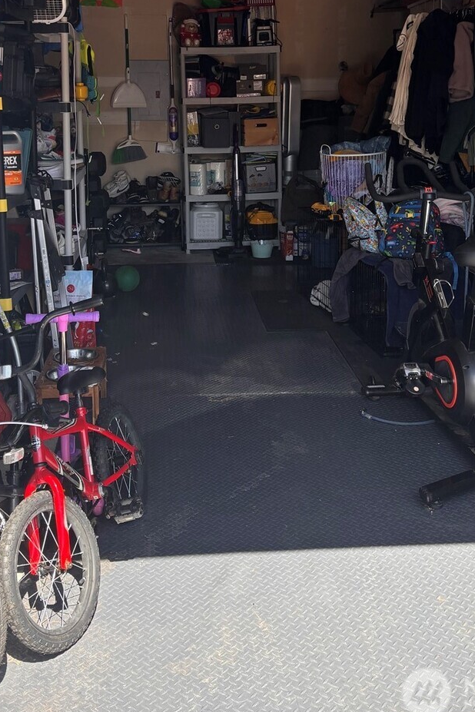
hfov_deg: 31.9
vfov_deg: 44.8
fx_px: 831
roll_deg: -0.1
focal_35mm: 42
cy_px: 175
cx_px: 221
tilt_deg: -6.4
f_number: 1.6
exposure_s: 1/918
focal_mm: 5.96
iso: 50
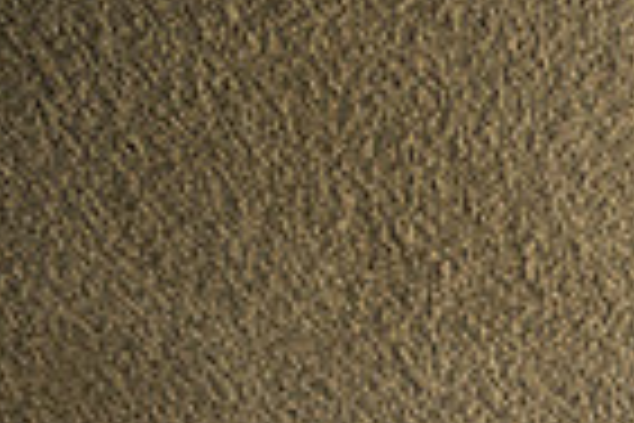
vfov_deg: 12.5
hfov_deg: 16.8
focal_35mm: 99
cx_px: 1160
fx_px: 1743
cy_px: 790
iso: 2500
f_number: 5
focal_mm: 24
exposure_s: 1/320
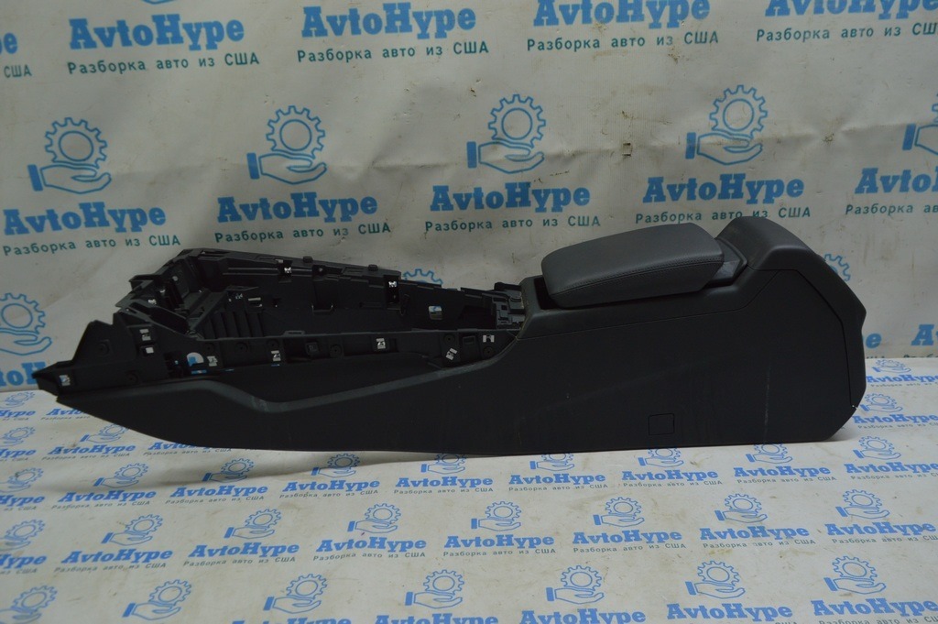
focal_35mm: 27
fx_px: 703
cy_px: 312
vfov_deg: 47.9
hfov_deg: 67.4
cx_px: 469
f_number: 5.6
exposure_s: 1/40
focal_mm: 18
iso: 400
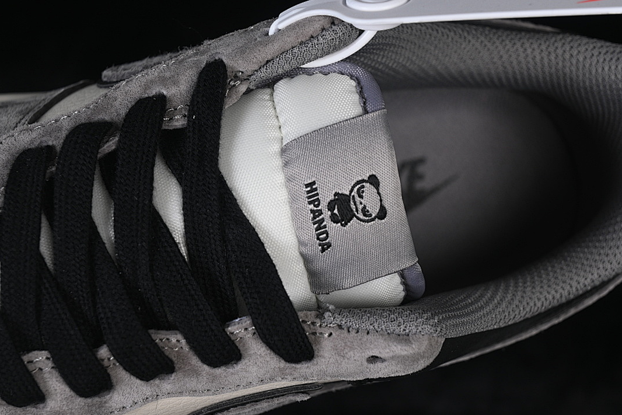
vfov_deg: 18.0
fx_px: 1313
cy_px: 209
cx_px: 313
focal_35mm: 76
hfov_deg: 26.6
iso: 160
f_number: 7.1
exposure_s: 1/80
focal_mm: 50
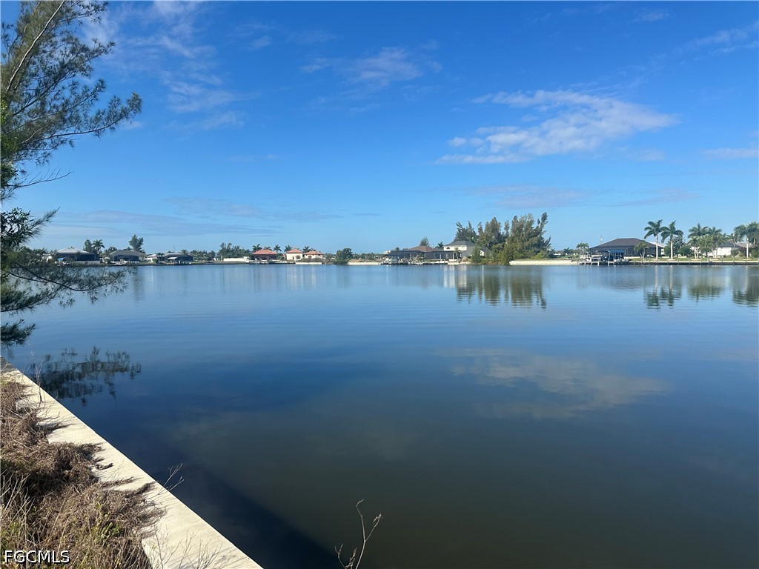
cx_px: 380
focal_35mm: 24
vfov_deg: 56.8
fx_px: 526
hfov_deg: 71.6
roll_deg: +0.2
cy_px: 284
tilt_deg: -3.5
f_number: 1.78
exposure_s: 1/5263
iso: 80
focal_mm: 6.86
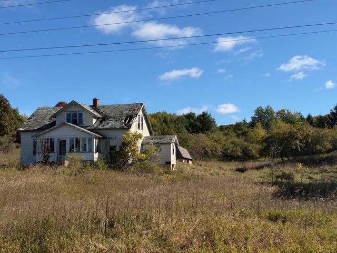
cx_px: 168
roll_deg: +1.3
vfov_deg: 30.3
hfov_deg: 39.7
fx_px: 467
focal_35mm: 48
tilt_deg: +6.7
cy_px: 126
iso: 64
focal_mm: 6.93
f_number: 1.8
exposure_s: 1/3953
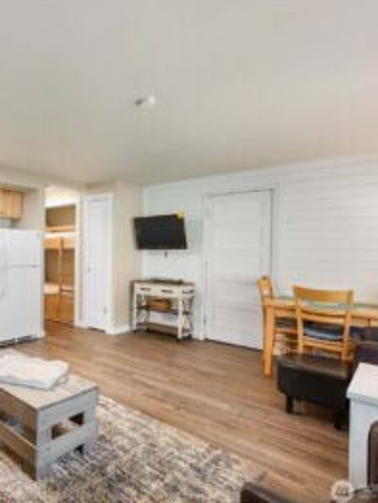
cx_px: 58
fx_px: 320
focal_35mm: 22
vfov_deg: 76.3
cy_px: 252
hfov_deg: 55.3
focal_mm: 15
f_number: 8
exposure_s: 1/5
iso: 200
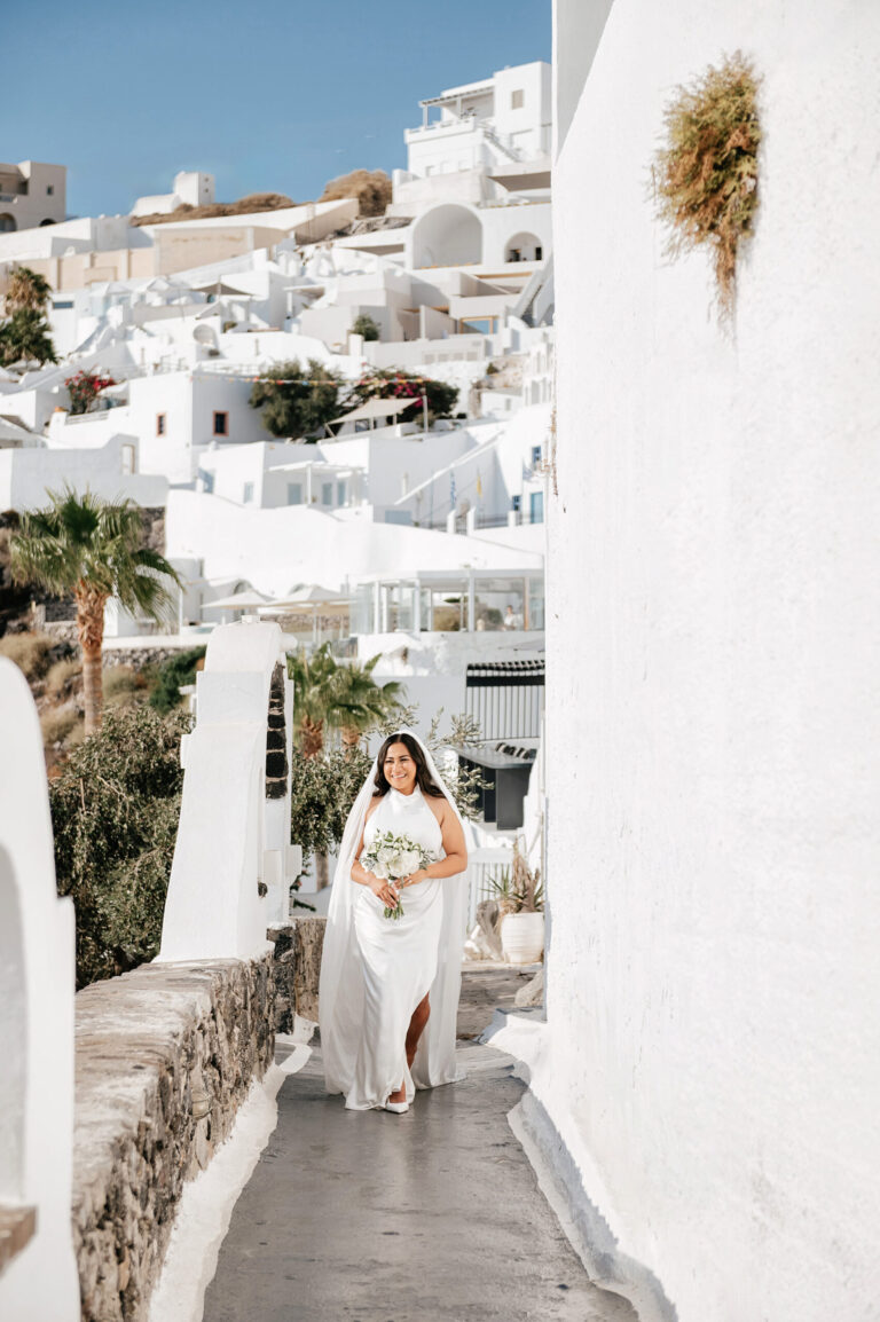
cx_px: 440
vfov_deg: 28.9
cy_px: 661
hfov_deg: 19.4
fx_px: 2570
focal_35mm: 70
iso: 100
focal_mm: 70
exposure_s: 1/2000
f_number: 4
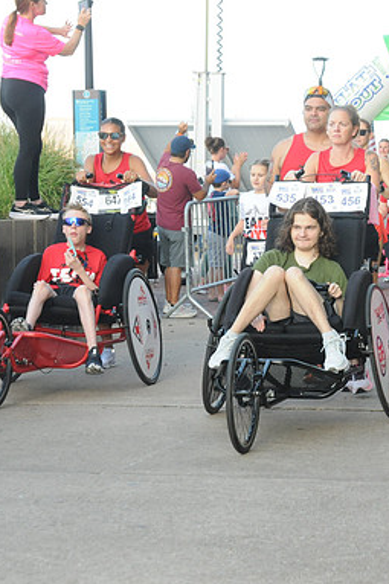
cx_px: 362
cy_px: 292
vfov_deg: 18.8
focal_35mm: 109
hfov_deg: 12.4
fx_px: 1768
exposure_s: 1/250
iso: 800
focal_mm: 48
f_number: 7.1
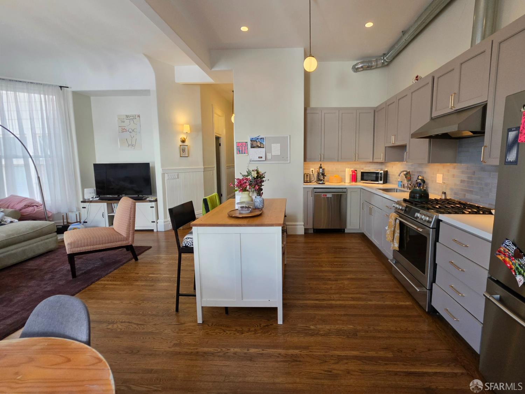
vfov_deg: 89.9
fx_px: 197
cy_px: 197
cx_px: 262
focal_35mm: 13
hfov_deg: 106.2
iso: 250
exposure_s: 1/120
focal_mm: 2.2
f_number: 1.9
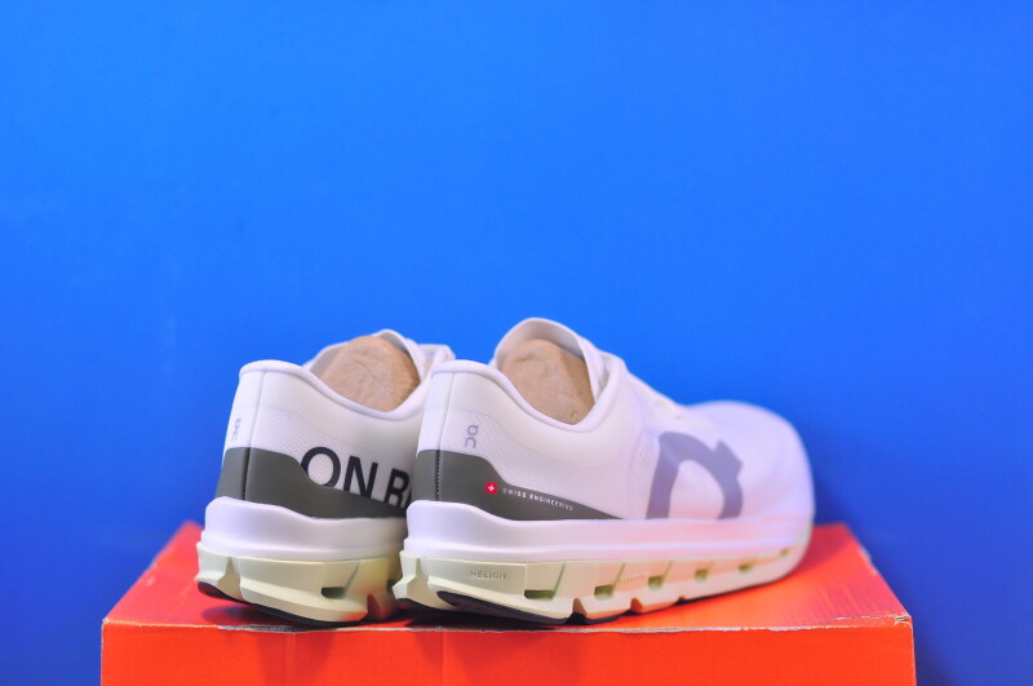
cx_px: 516
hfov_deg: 27.0
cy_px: 343
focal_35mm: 75
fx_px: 2149
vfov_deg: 18.1
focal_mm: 50
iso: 250
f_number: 2.2
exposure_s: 1/320
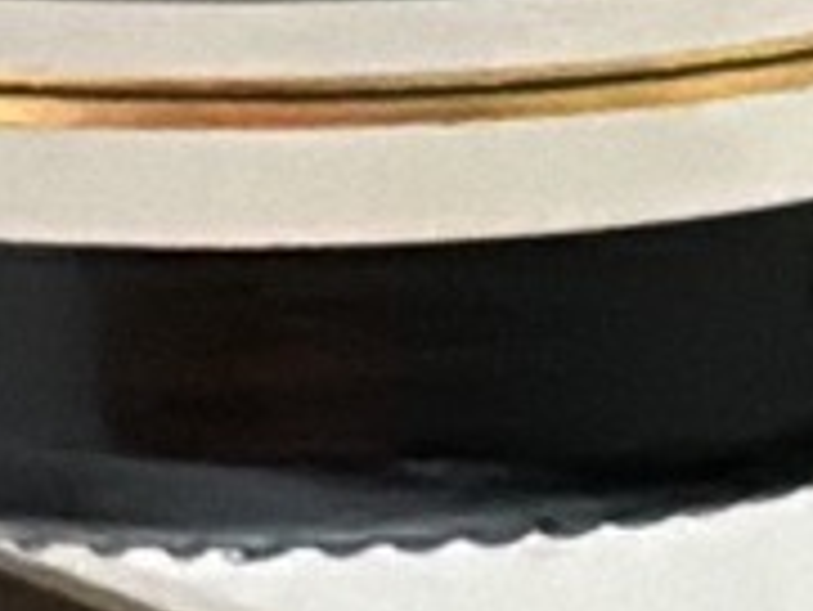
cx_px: 350
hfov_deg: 19.8
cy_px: -786
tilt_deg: -67.1
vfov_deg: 12.3
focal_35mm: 99
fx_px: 2327
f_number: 2.2
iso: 640
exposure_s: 1/45
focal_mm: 2.22
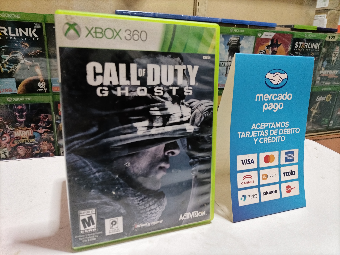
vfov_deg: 53.1
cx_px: 170
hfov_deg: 67.3
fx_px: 255
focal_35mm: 26
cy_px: 128
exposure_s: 1/33.3
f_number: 1.8
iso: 800
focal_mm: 4.7
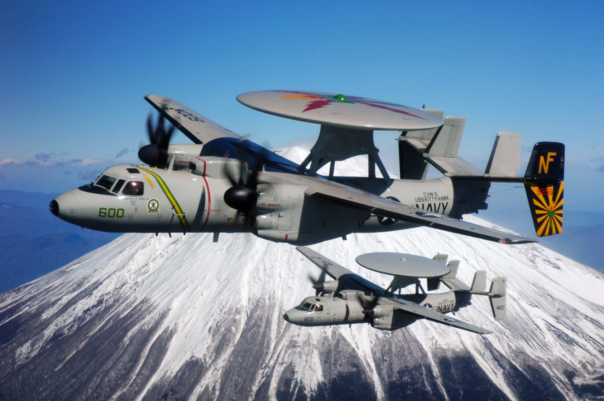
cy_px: 200
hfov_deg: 27.0
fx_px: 1257
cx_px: 302
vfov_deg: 18.1
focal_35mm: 75
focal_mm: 50
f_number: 9
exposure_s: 1/320
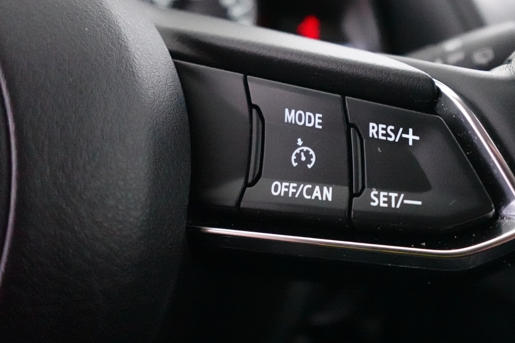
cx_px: 336
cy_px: 141
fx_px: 400
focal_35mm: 28
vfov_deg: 46.2
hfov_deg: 64.1
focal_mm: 7.6
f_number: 2
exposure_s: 1/100
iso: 6400
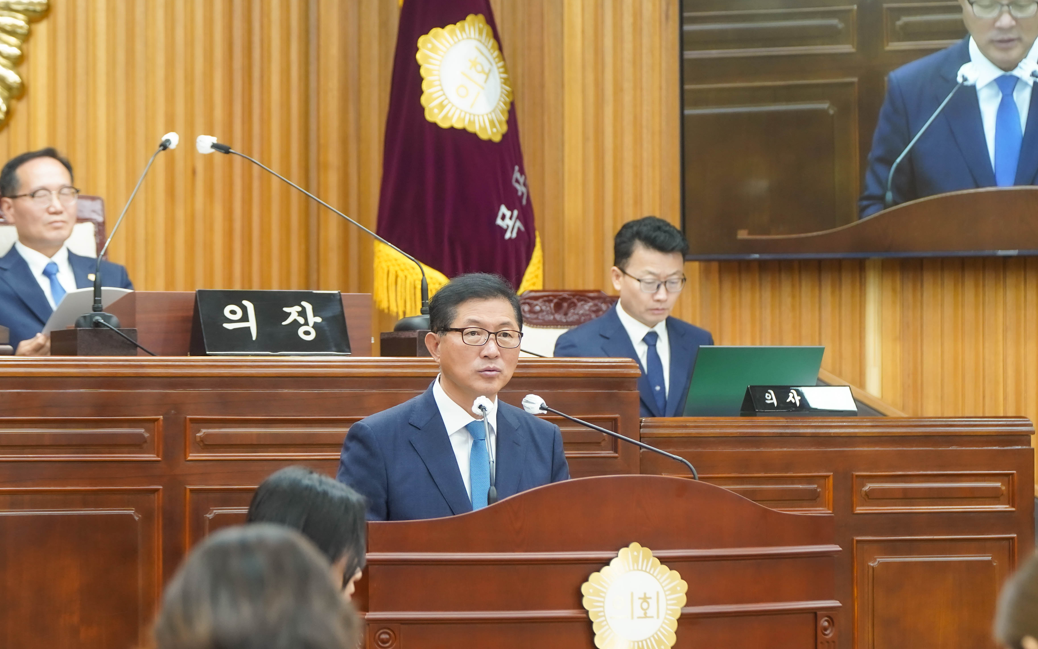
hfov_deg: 13.5
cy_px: 301
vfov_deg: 8.5
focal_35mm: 155
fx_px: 4385
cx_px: 467
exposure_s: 1/200
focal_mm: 118
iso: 2000
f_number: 4
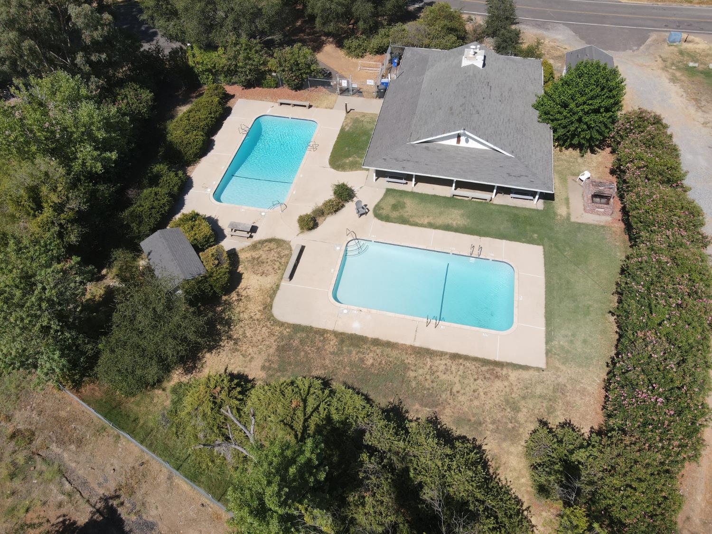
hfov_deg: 71.6
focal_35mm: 24
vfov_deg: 56.8
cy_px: 267
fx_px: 494
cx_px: 356
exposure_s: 1/725
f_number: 2.8
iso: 100
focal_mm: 4.5
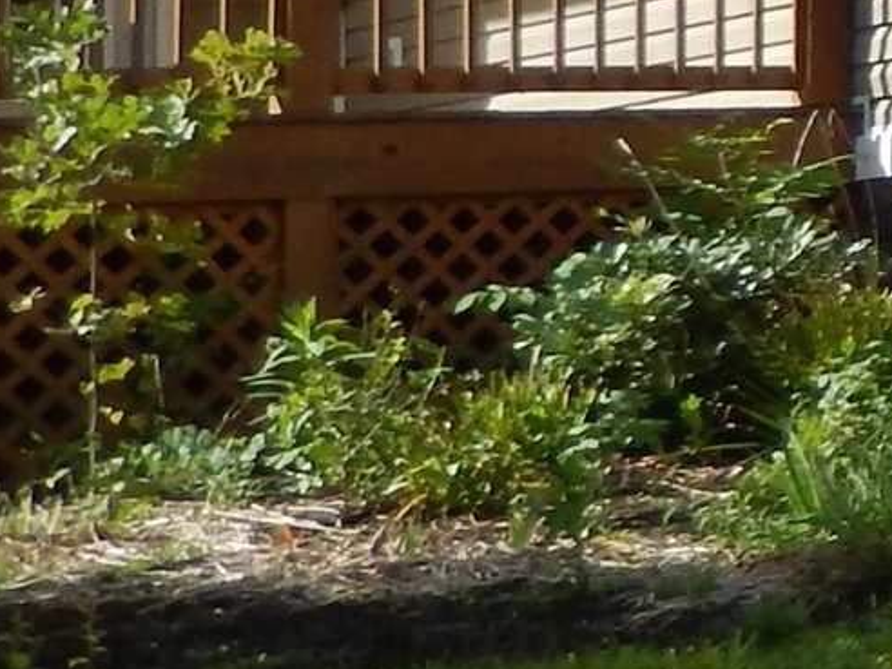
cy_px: -250
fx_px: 4020
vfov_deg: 9.3
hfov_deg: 10.0
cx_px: 2544
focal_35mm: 156
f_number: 3.4
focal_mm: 4.5
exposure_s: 1/800
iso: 125
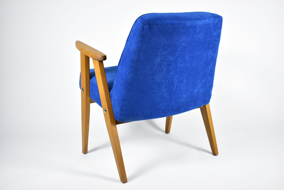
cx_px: 142
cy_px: 95
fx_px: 379
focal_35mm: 48
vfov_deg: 28.1
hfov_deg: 41.1
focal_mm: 32
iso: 1400
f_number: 4.5
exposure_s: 1/125
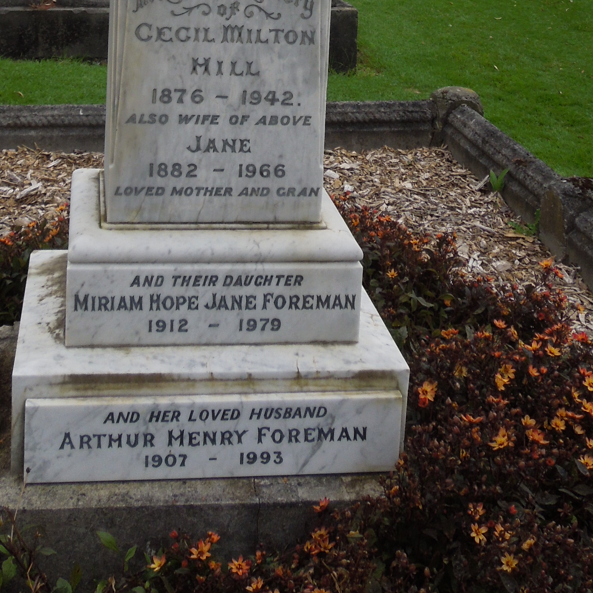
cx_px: 226
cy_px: -43
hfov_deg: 30.4
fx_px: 1085
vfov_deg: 28.1
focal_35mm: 56
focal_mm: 4.5
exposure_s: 1/1000
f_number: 3.3
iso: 100
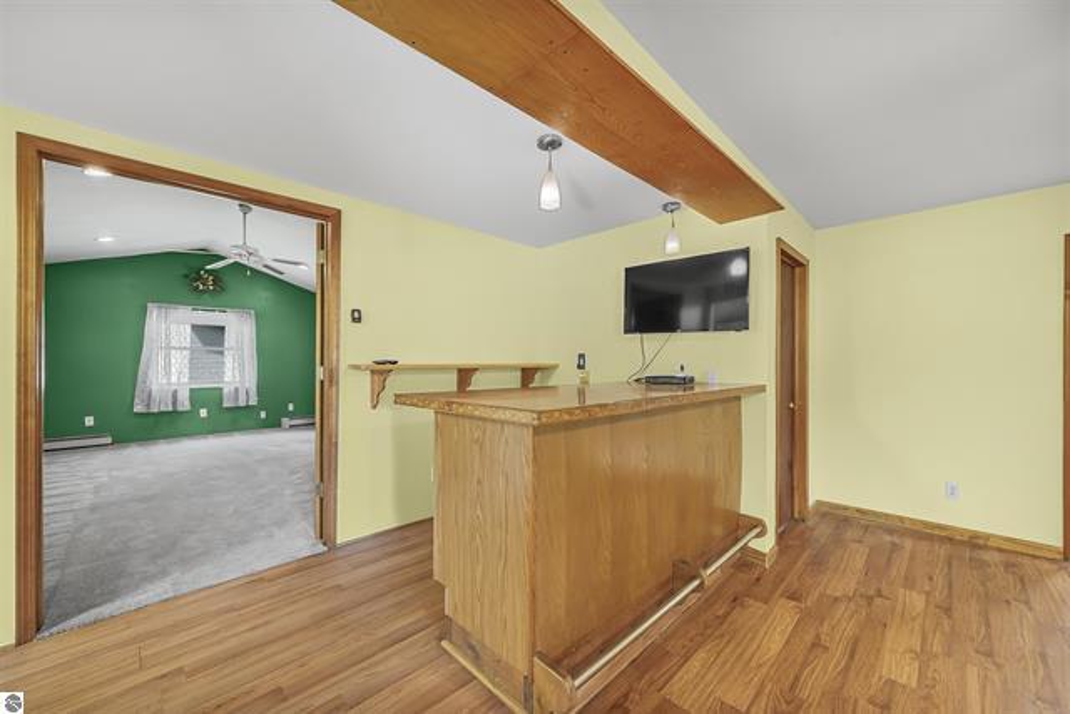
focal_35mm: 13
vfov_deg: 85.5
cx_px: 535
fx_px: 386
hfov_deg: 108.3
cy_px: 357
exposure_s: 1/4
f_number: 9
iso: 2000
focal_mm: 13
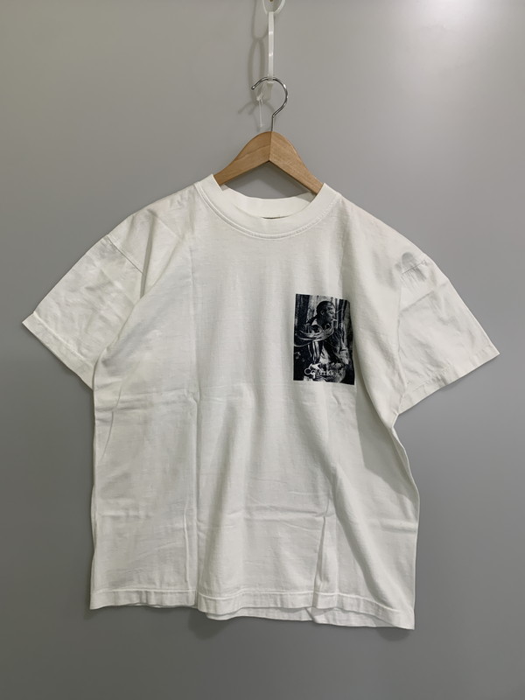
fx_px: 526
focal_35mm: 26
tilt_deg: -19.8
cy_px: 350
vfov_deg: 67.3
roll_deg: -0.1
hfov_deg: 53.1
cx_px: 262
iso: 100
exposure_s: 1/74
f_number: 1.8
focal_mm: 4.25
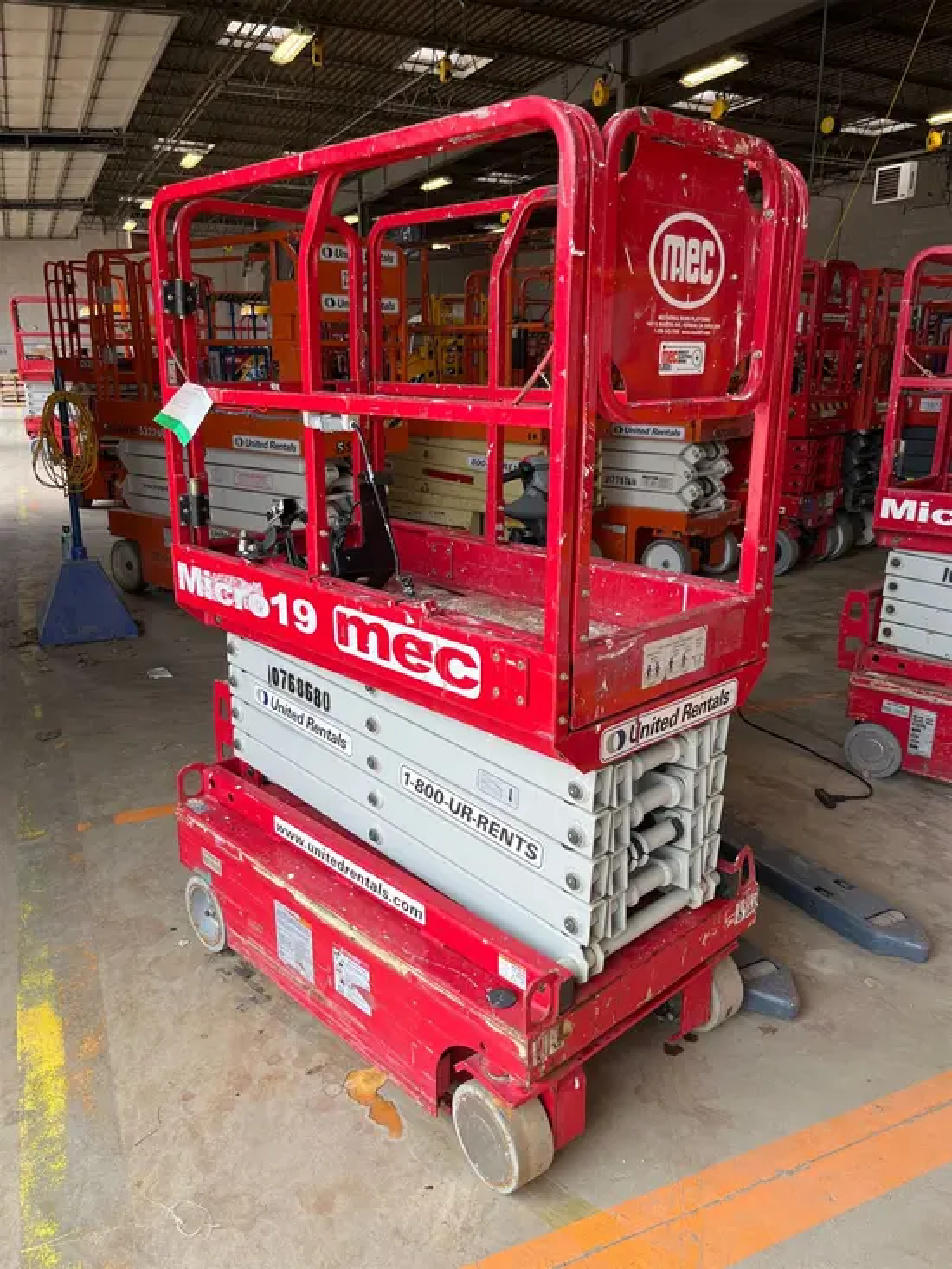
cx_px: 476
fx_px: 953
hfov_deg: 53.1
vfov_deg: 67.3
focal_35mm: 26
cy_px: 634
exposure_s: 1/361
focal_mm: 5.1
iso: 50
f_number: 1.6
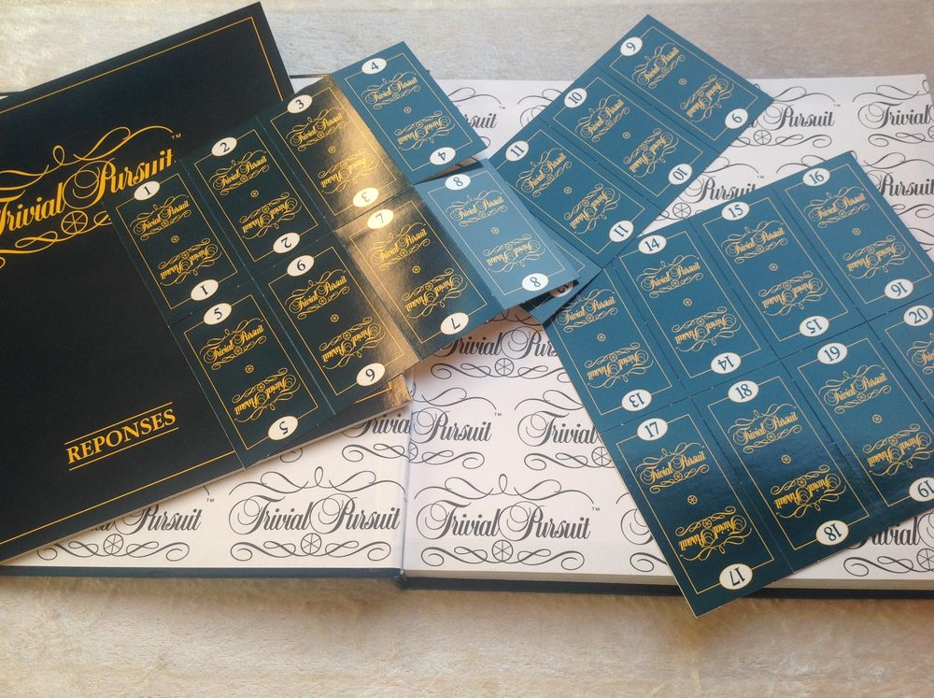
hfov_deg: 52.7
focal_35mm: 35
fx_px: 943
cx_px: 467
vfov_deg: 40.6
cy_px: 349
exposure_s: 1/130
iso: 50
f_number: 2.4
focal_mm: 4.28
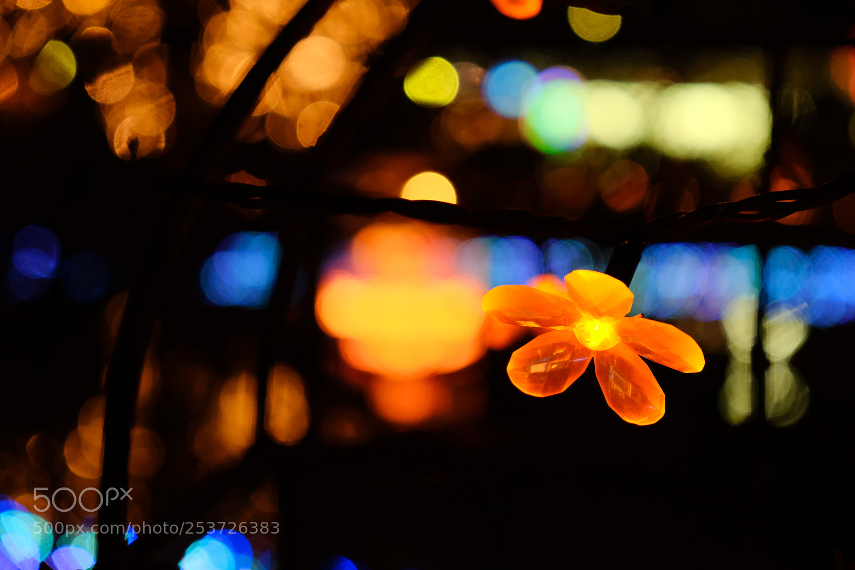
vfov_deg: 16.4
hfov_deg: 24.5
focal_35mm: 83
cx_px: 428
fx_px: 1971
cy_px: 285
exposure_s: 1/60
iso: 5000
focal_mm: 55
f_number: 4
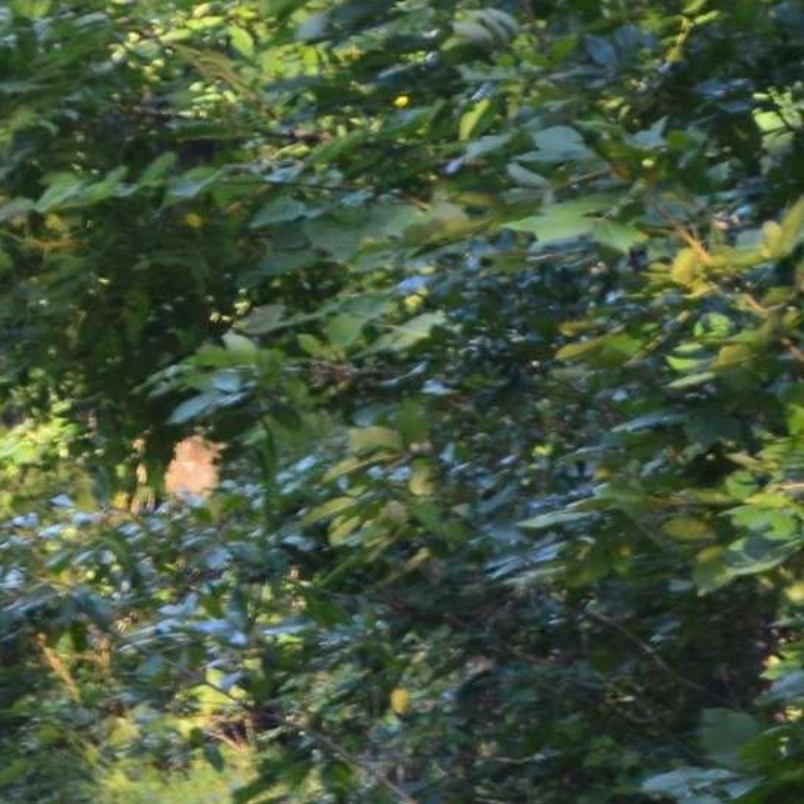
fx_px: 10416
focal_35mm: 396
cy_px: 797
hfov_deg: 4.4
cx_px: -570
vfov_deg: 4.4
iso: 400
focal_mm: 55
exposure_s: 1/25
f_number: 7.1
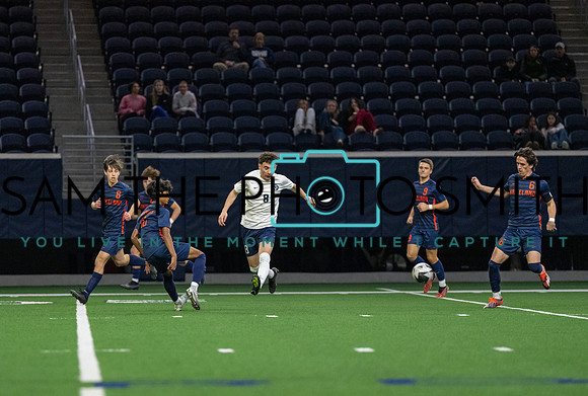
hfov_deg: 8.1
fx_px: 4163
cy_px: 241
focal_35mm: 254
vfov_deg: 5.5
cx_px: 226
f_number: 2.8
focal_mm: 200
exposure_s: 1/1250
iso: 5000
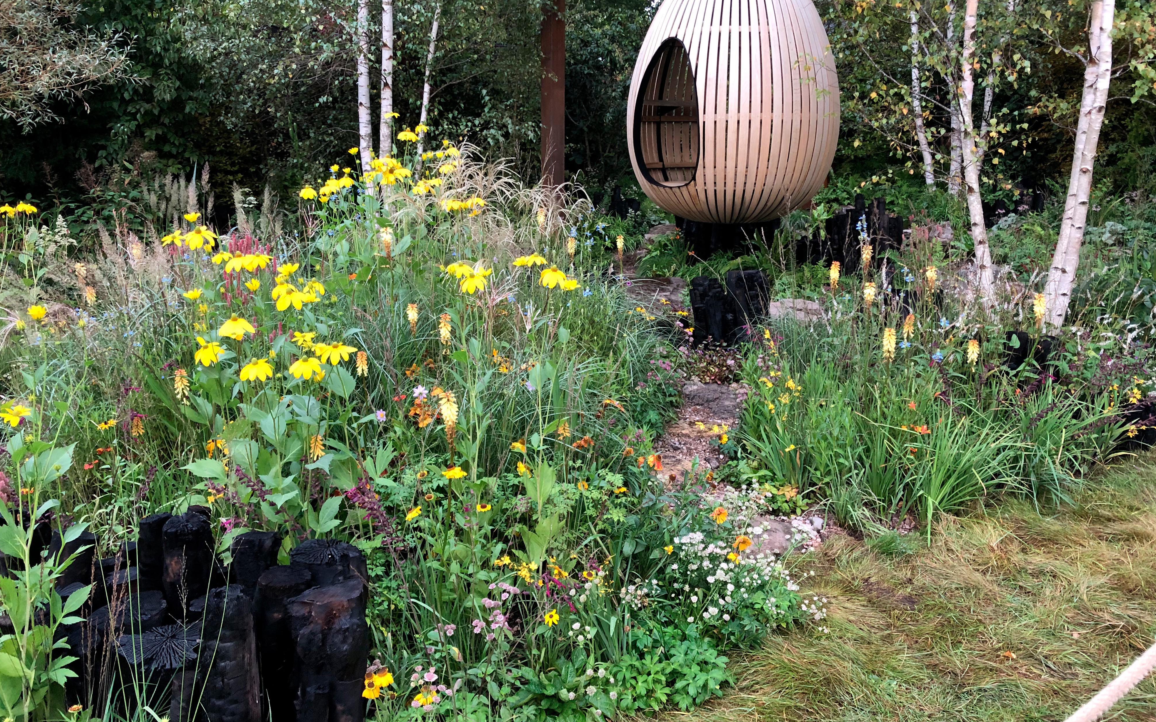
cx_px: 573
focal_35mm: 30
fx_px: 945
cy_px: 294
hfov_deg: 62.9
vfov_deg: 41.7
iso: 40
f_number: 1.8
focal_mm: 4
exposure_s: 1/30
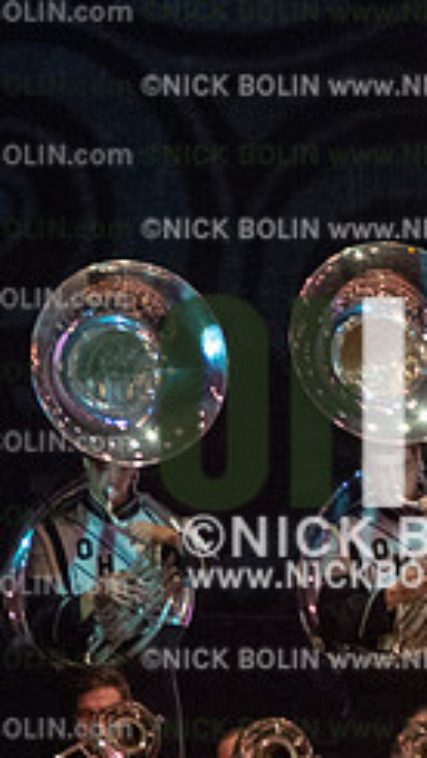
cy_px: 442
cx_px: 377
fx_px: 14980
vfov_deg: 2.9
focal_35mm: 745
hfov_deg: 1.6
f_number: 5.6
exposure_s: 1/250
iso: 8000
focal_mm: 300
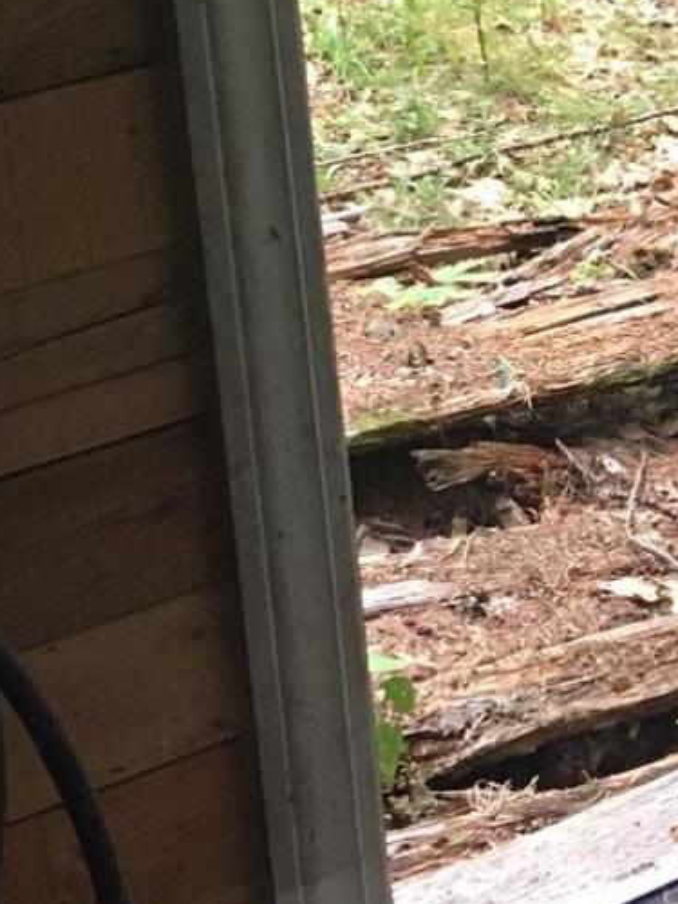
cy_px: -98
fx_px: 3029
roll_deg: +0.4
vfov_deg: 16.5
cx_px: 998
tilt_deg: -18.0
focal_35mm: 116
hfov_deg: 12.2
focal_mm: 4.15
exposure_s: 1/15
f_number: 2.2
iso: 64
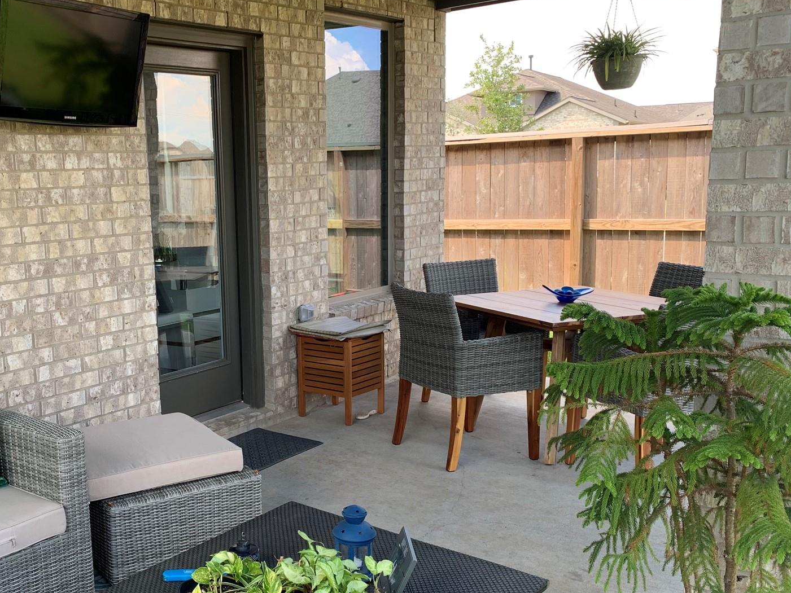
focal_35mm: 38
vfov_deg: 37.6
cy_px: 353
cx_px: 235
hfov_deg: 47.8
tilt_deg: -11.0
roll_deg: +2.5
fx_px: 868
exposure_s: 1/186
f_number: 1.8
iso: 25
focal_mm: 4.25
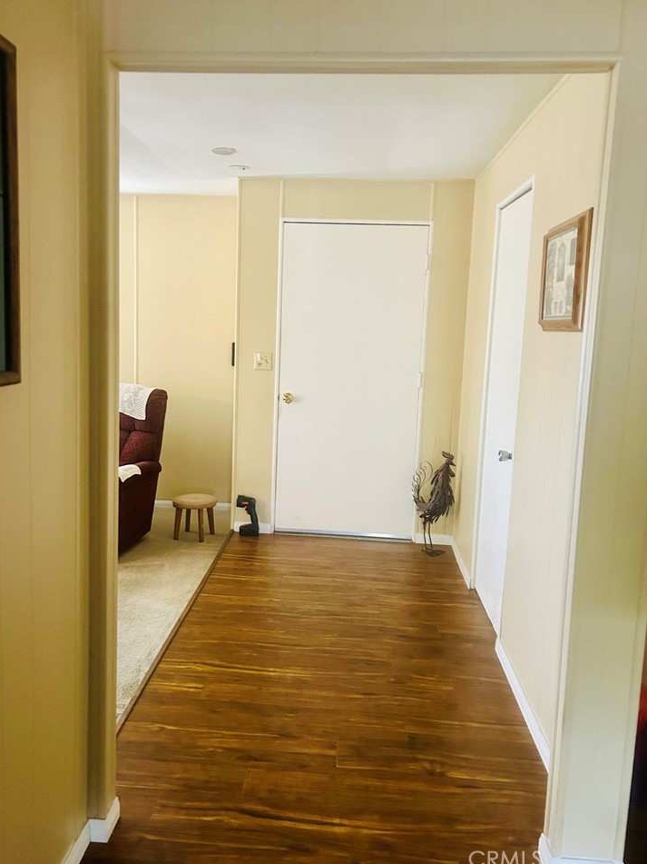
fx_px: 698
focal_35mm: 28
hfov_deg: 49.7
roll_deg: -3.4
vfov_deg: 63.4
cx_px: 310
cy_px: 407
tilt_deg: -7.0
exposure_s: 1/40
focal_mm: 5.7
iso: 500
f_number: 1.5
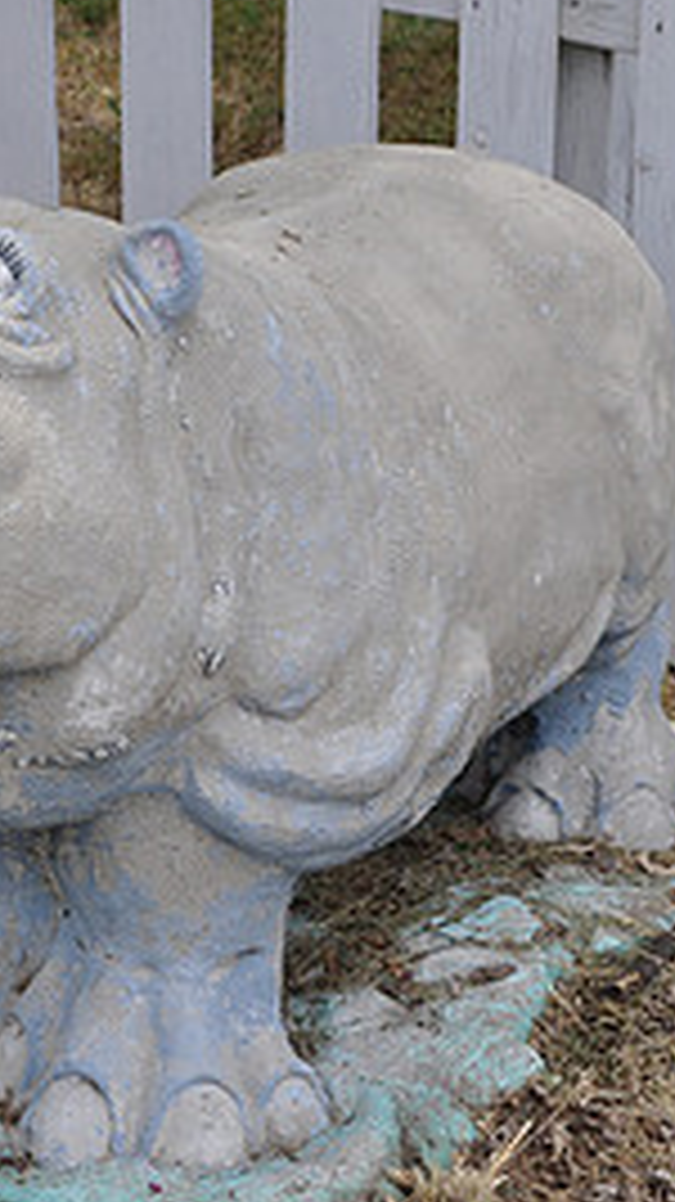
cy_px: 506
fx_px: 3695
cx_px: 212
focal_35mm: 116
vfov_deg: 18.5
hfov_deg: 10.4
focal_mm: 34
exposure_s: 1/160
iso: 200
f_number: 6.3
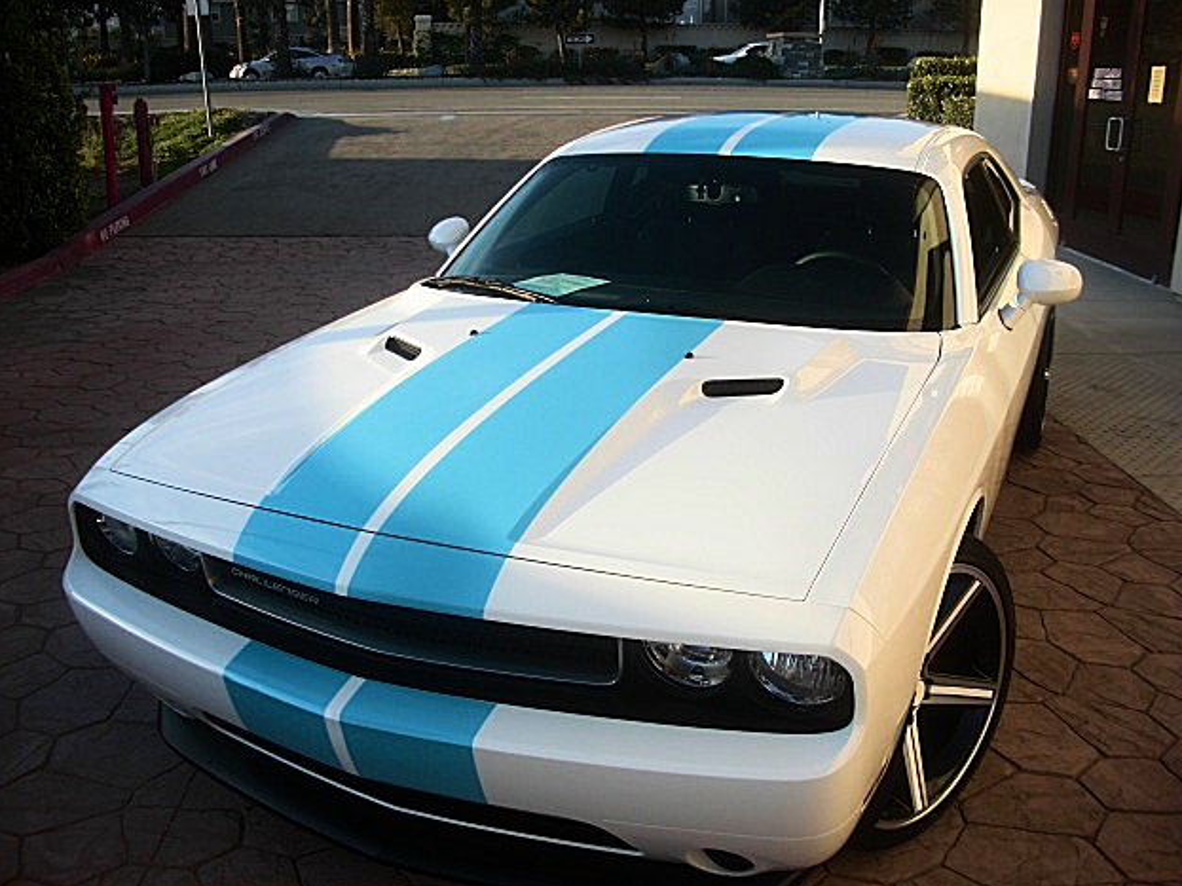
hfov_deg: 50.1
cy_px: 440
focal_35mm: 37
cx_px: 605
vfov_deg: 38.7
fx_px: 1263
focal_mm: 6.3
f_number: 2.8
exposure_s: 1/250
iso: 50
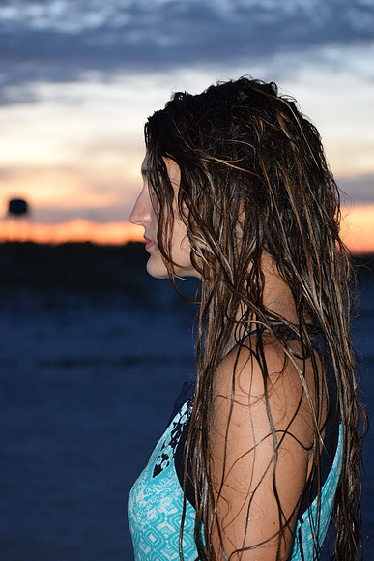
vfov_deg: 24.6
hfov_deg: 16.6
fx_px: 1285
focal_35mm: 82
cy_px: 280
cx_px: 187
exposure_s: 1/13
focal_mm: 55
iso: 3200
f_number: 4
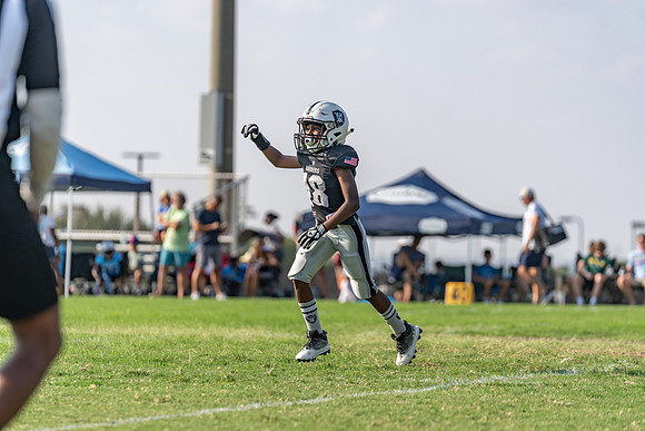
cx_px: 322
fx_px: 3584
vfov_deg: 6.9
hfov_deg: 10.3
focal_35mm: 200
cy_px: 216
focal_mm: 200
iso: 100
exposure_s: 1/1600
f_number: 3.5
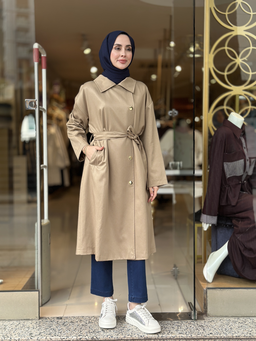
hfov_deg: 30.3
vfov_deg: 39.7
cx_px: 128
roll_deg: -0.7
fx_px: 473
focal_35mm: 48
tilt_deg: -4.2
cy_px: 170
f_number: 1.78
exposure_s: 1/437
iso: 80
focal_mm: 6.86
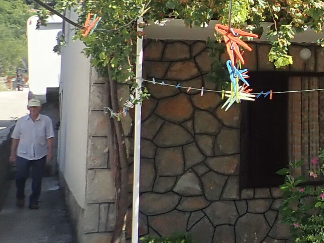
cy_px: 5
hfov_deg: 17.7
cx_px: 528
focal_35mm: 96
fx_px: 899
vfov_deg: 15.2
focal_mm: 4.5
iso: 100
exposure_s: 1/640
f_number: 2.8
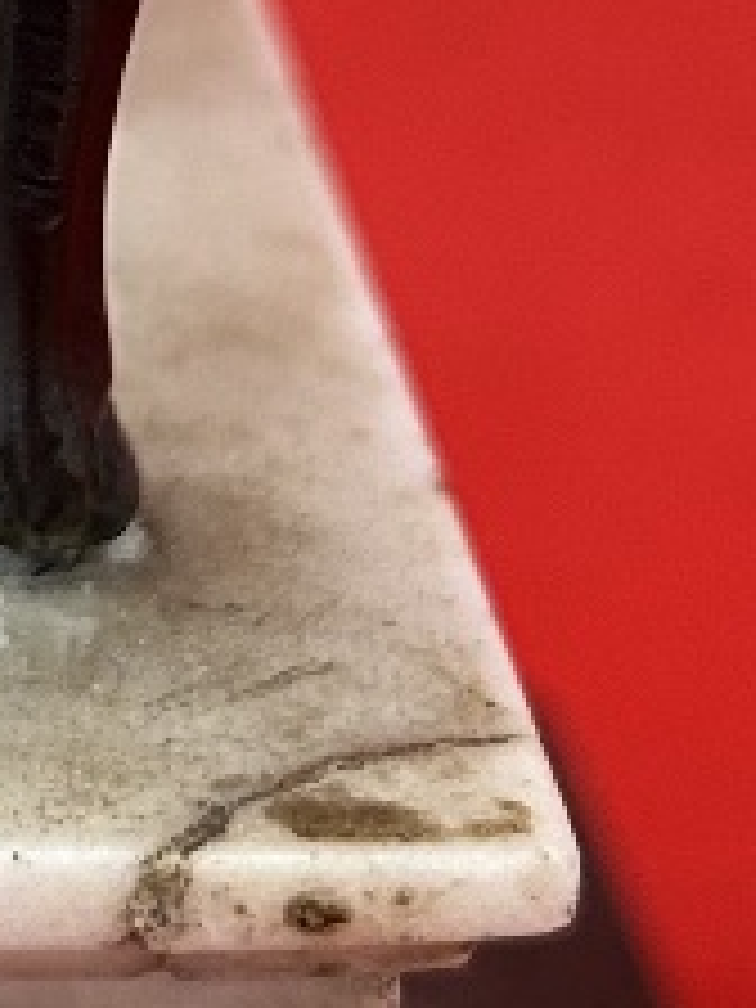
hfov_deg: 10.5
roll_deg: -0.7
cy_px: 90
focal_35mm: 139
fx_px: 4048
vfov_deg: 14.1
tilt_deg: -21.0
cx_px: -126
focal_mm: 5.7
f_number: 1.5
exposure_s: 1/60
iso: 250
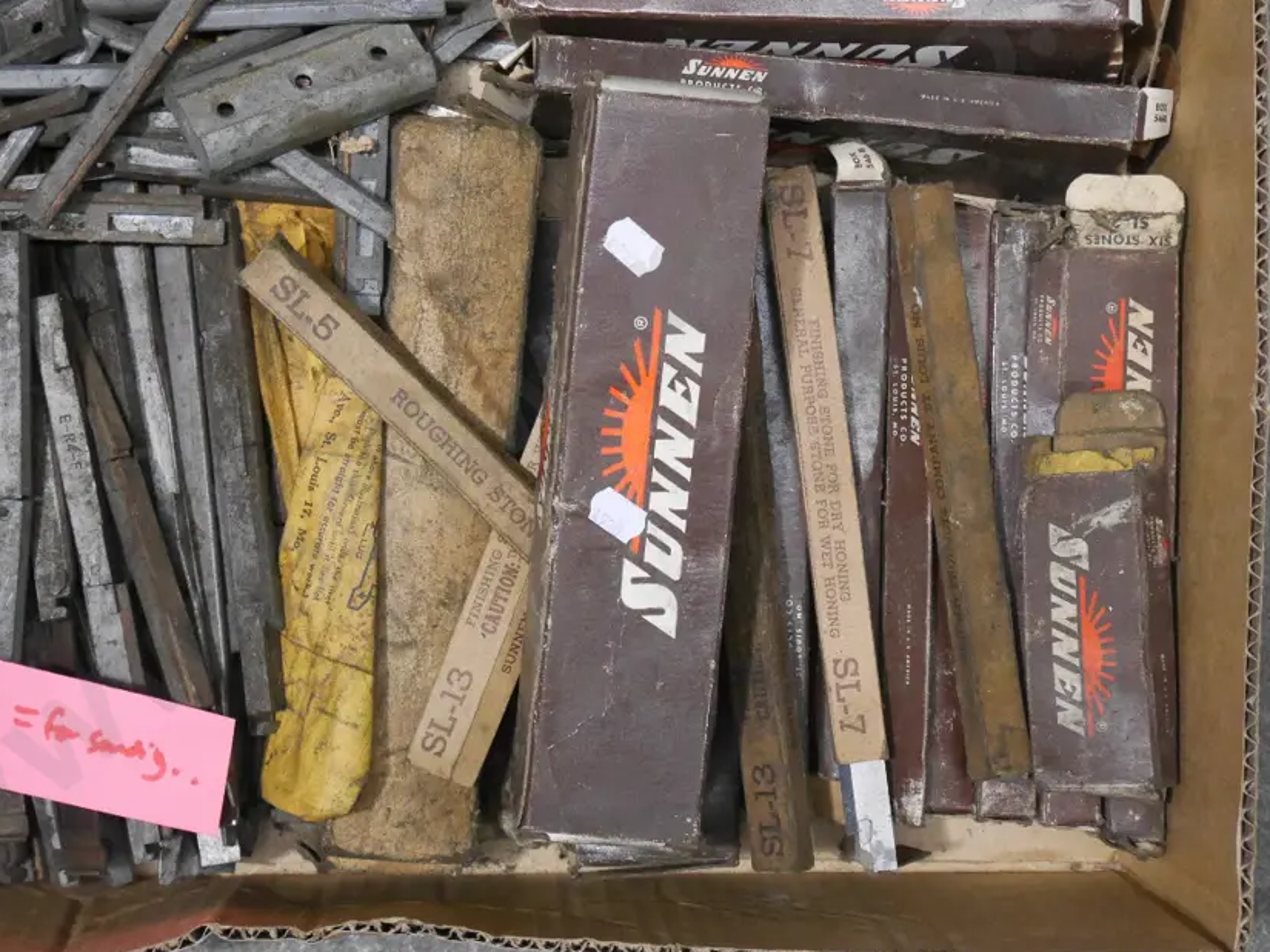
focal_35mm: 72
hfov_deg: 27.0
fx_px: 2642
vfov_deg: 20.4
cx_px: 546
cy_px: 378
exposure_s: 1/40
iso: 3200
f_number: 5.5
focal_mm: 29
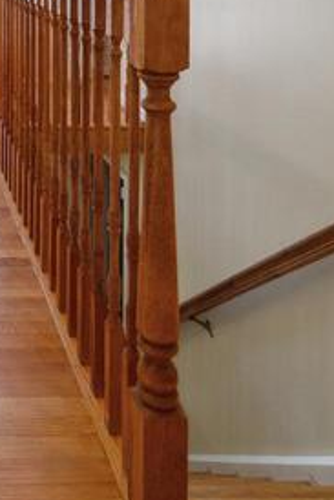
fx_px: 584
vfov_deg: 38.1
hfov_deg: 27.4
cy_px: -57
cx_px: -86
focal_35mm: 42
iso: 100
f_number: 4.5
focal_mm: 10
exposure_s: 1/60
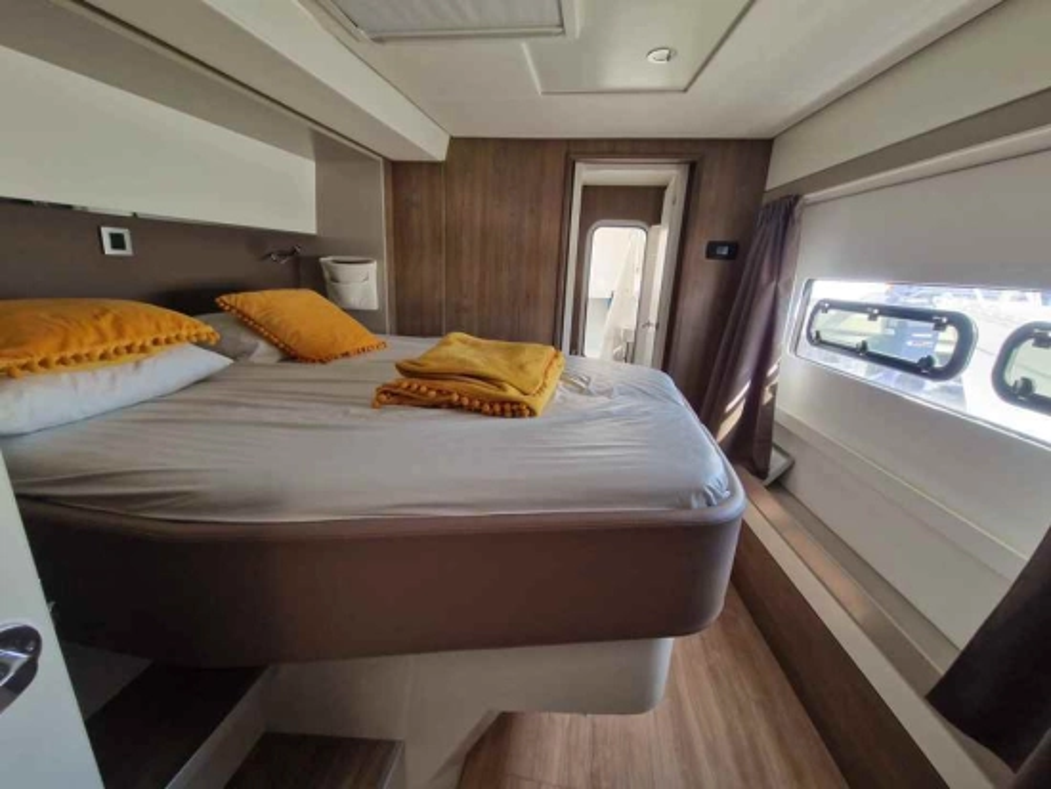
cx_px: 526
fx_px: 395
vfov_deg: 90.0
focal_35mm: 13
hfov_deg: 106.2
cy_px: 394
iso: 200
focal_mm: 2.2
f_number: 2.2
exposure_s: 1/50
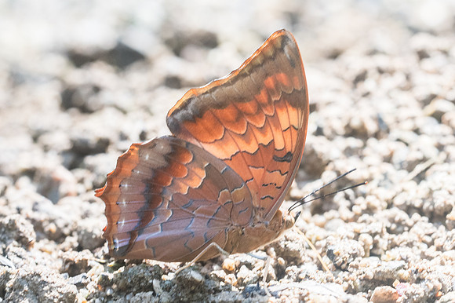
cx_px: 227
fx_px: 3798
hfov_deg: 6.9
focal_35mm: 301
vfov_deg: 4.6
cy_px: 150
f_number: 7.1
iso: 1000
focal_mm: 150
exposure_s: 1/200
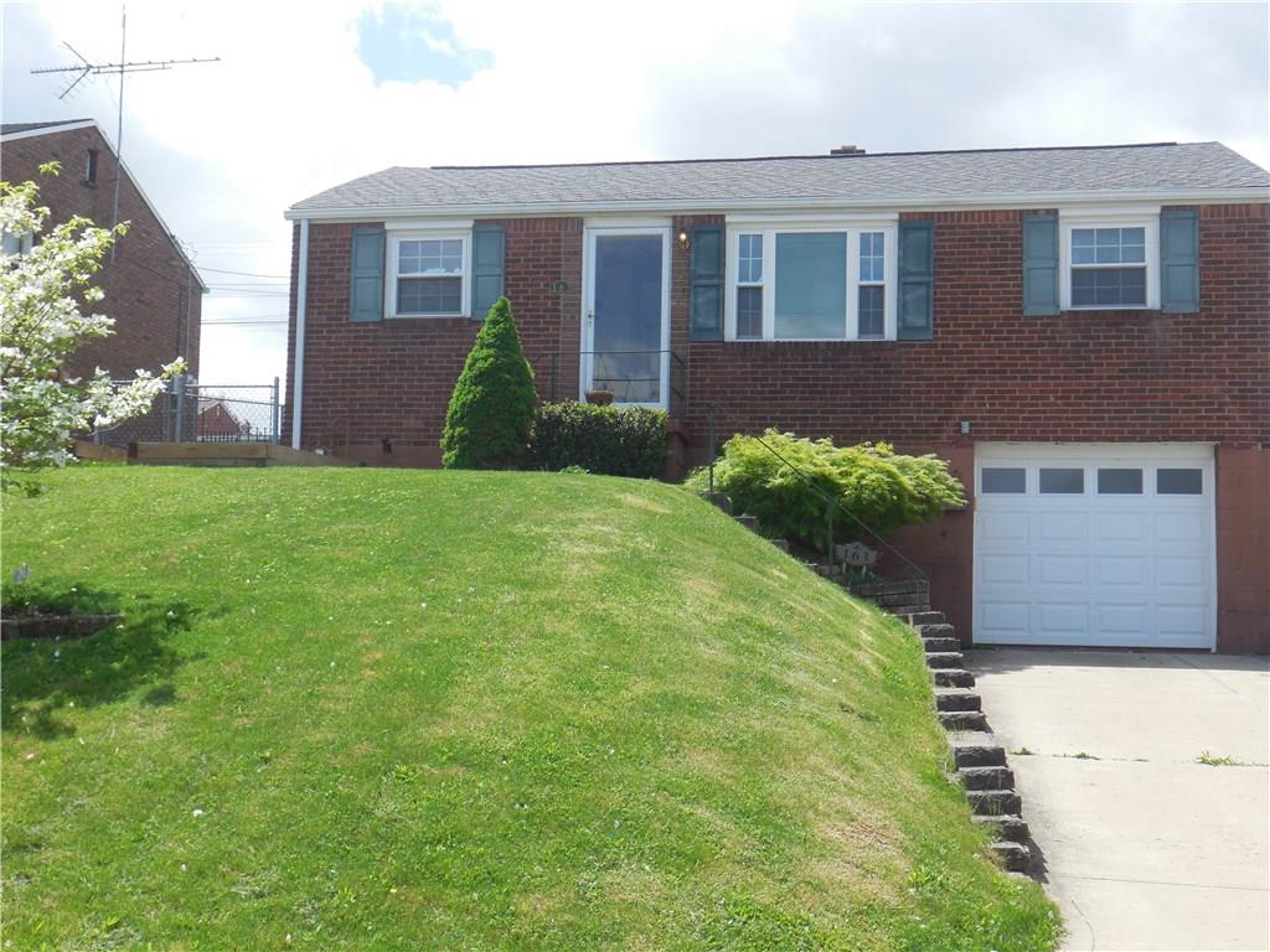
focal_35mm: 44
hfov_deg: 42.9
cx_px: 635
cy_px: 476
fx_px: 1614
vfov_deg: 32.9
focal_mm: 7.8
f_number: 4.5
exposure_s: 1/640
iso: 125
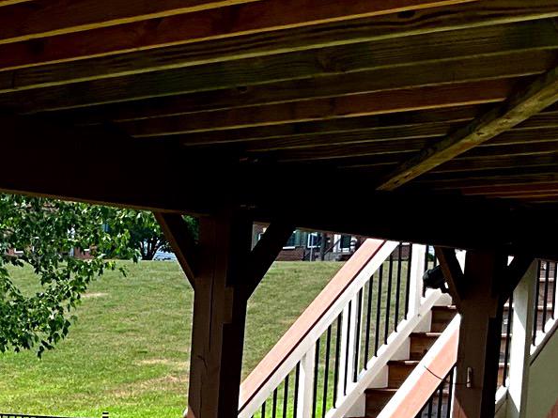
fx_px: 1611
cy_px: 555
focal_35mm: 100
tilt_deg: -7.6
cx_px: -151
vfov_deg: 14.1
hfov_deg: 18.4
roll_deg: -2.0
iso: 25
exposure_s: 1/1221
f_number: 1.8
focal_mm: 3
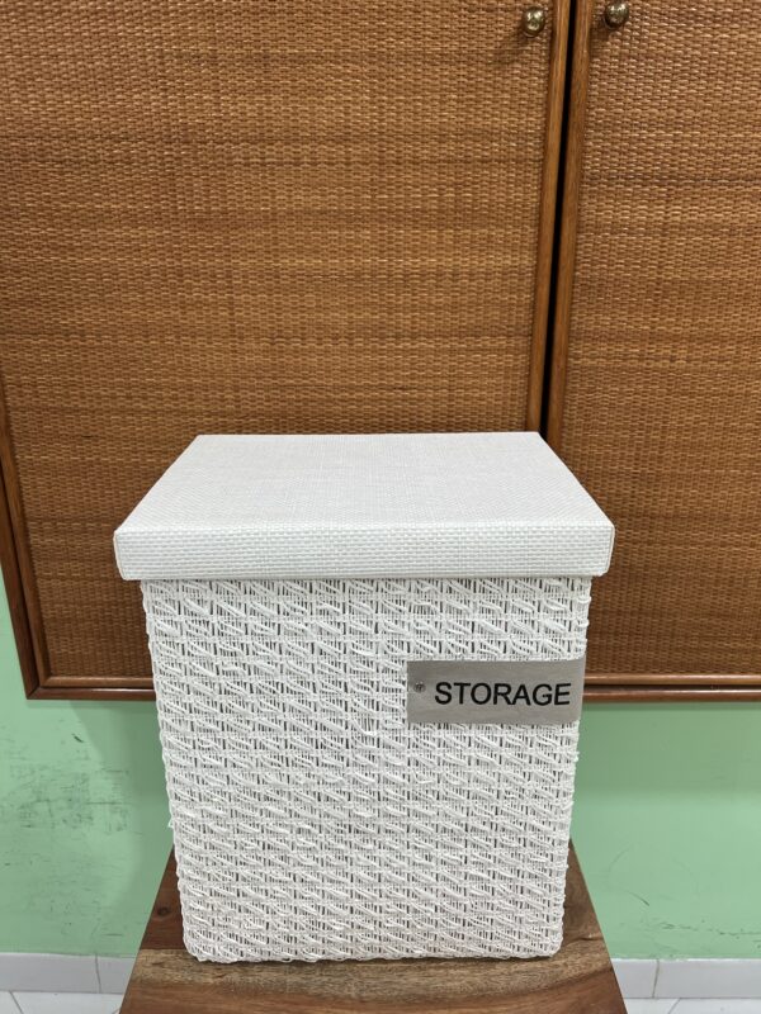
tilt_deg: -19.1
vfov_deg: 67.3
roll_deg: +0.8
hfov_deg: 53.1
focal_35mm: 26
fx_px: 762
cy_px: 507
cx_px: 380
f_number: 1.5
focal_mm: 5.7
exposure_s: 1/100
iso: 125
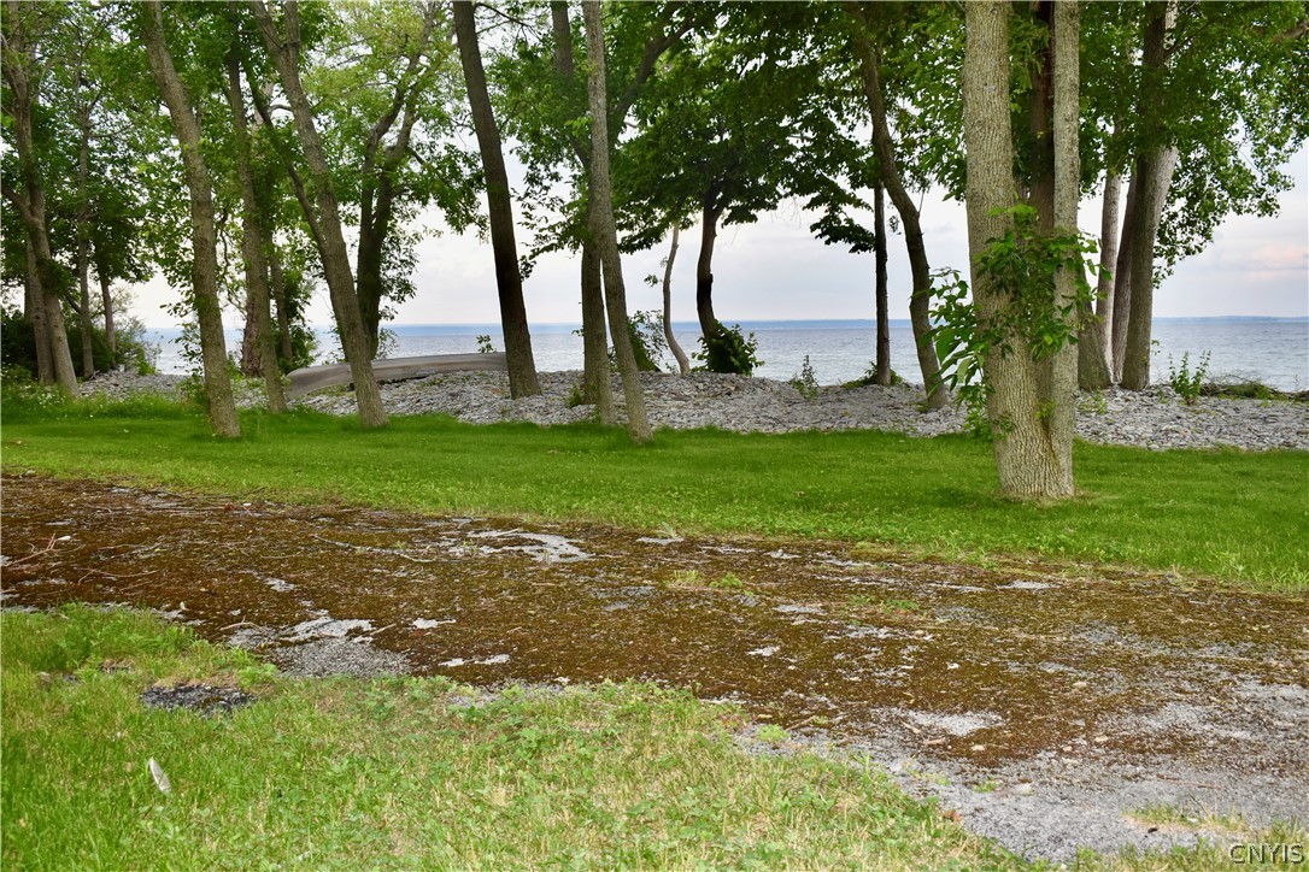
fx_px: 1363
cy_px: 436
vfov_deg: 35.5
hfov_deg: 51.3
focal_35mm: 38
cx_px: 654
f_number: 5.6
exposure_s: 1/125
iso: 400
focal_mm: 25
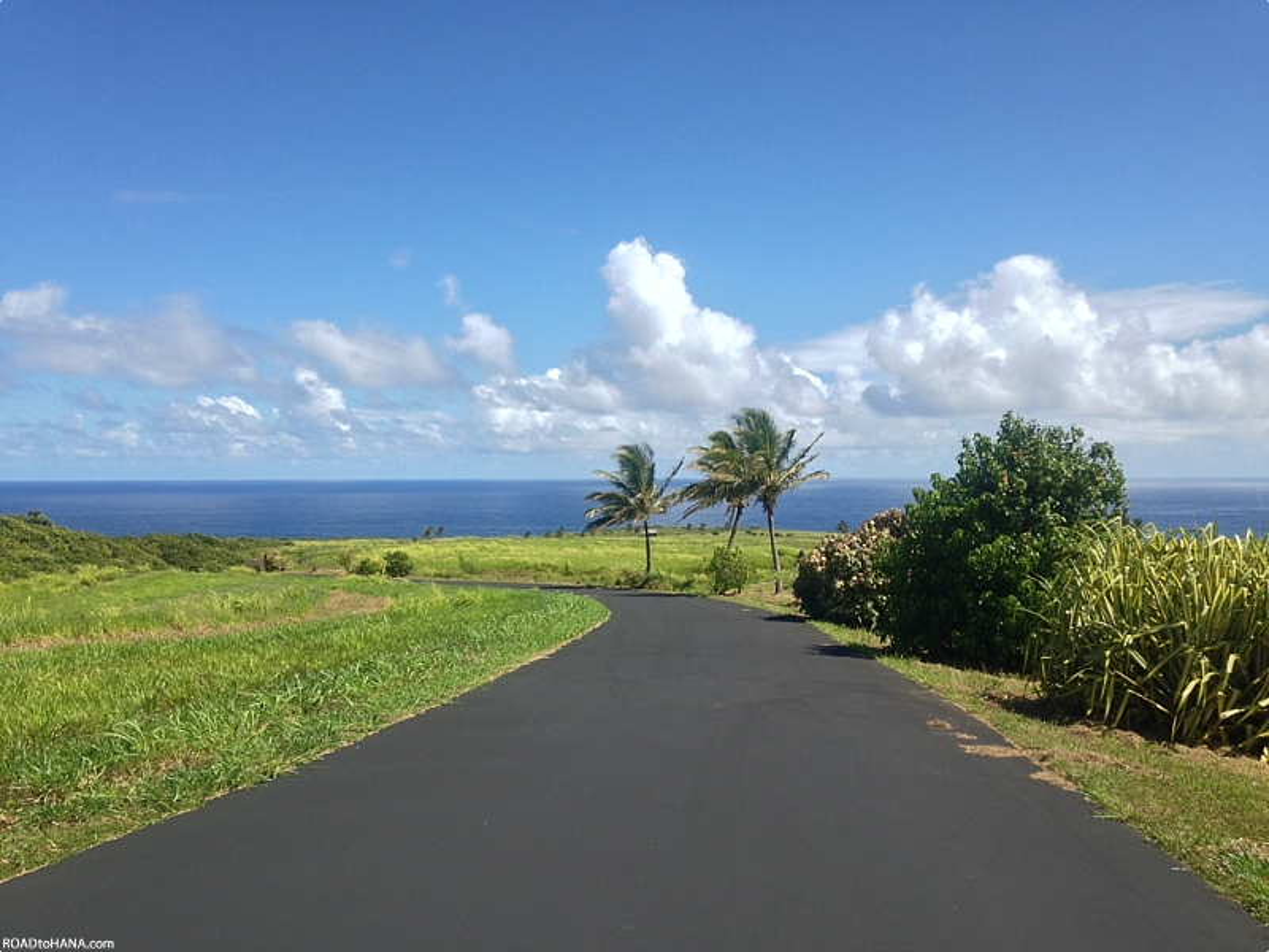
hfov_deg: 55.4
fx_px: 1210
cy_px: 476
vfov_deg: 42.9
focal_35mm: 33
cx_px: 634
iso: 50
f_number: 2.4
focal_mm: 4.12
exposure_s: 1/1043
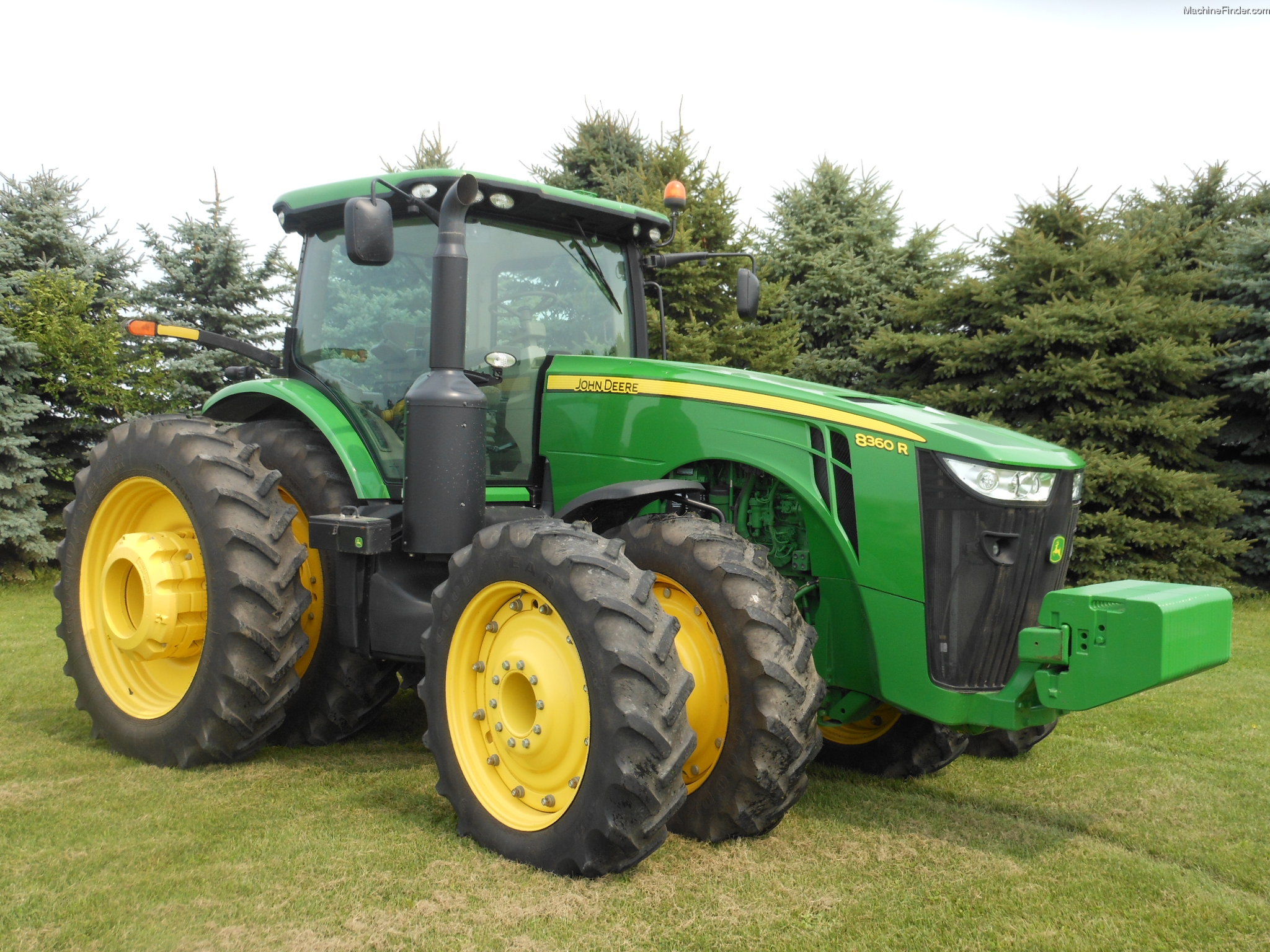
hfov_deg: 47.9
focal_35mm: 39
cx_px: 635
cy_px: 476
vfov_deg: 36.8
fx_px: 1431
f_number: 4.3
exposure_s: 1/250
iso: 80
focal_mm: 6.9
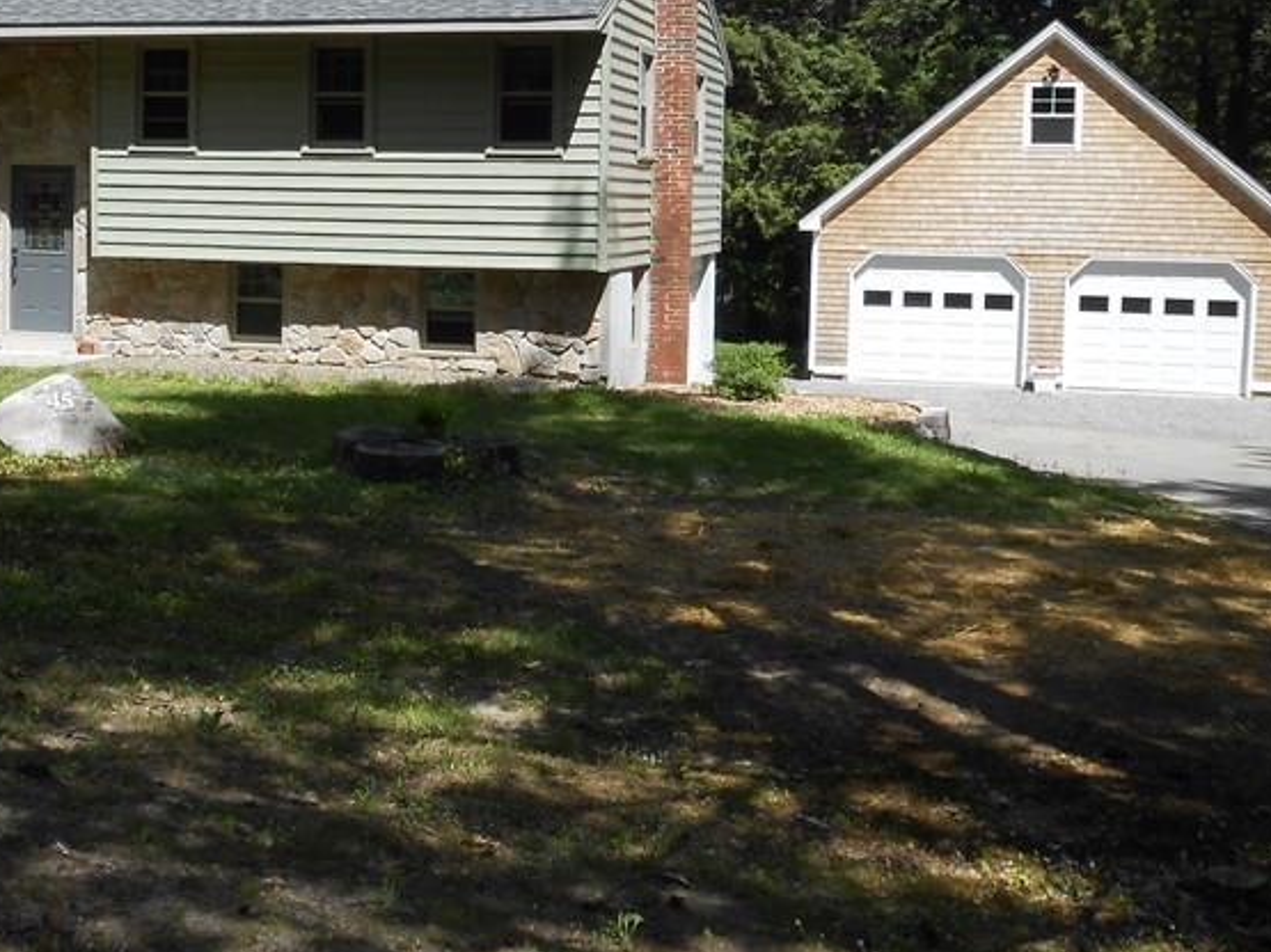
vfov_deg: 30.0
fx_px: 1762
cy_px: 311
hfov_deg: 39.3
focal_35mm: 48
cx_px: 442
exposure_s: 1/640
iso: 80
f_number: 3.5
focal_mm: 4.6
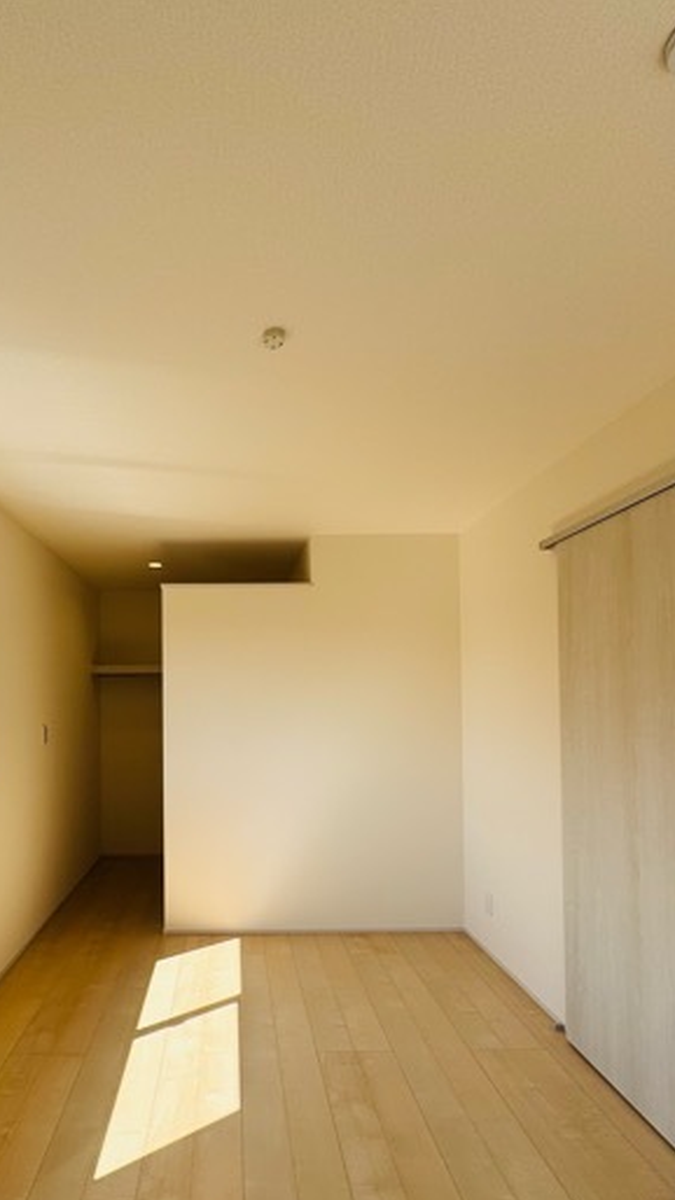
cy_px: 689
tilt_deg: +1.4
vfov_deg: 89.0
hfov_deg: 57.1
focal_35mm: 19
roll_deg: +0.0
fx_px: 605
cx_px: 229
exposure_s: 1/459
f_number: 2.2
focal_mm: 2.22
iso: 40
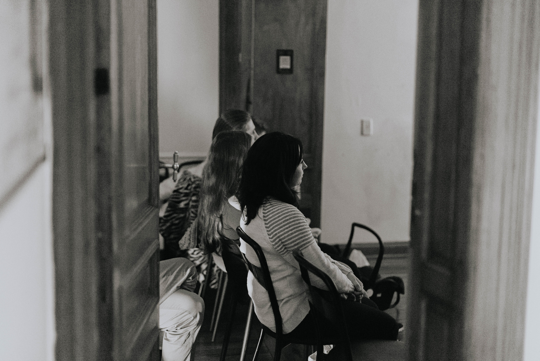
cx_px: 270
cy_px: 180
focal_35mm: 50
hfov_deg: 39.6
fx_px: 750
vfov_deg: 27.0
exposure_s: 1/100
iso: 3200
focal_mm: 50
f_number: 1.8
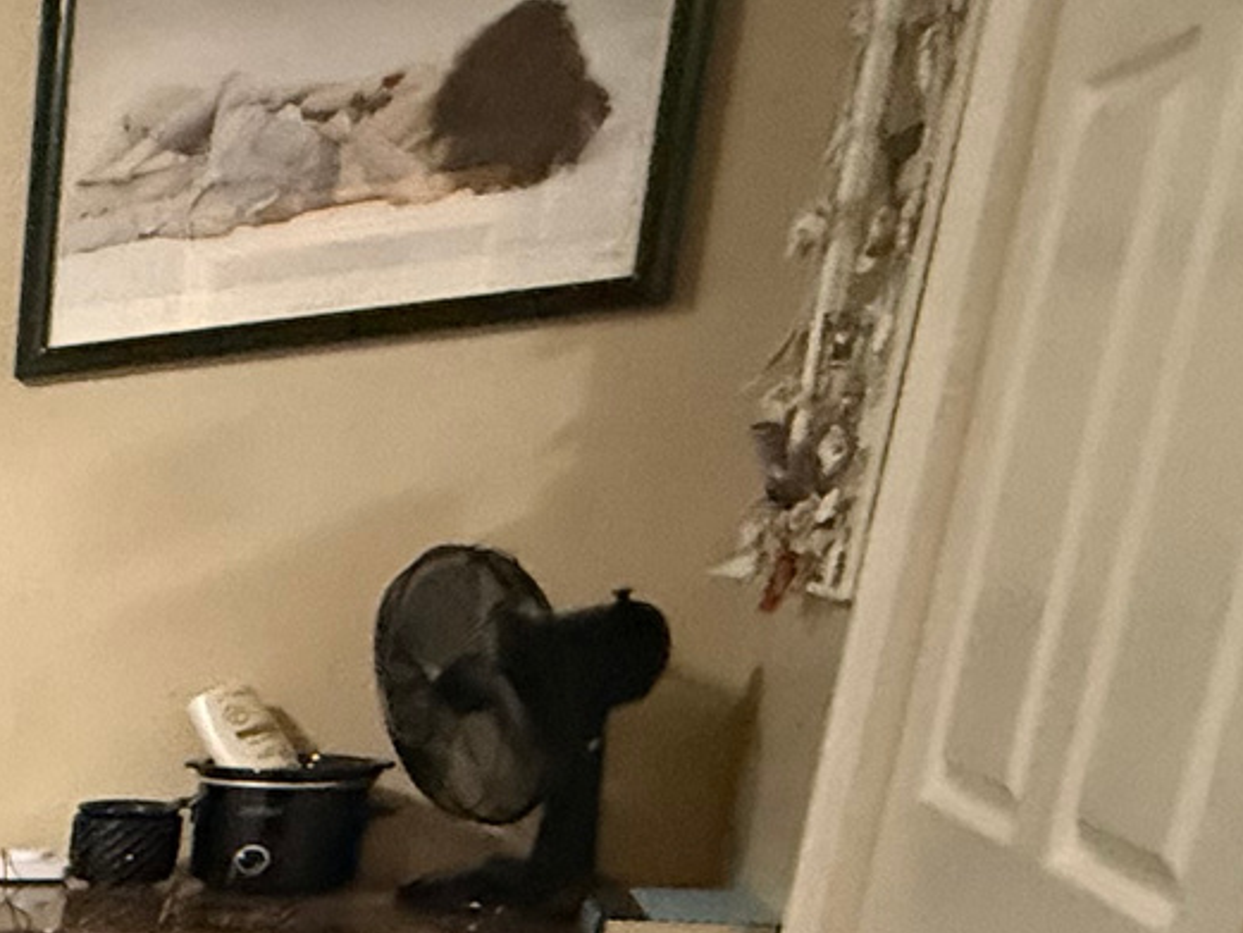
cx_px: -1171
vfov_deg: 24.1
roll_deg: +3.2
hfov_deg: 20.0
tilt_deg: -15.6
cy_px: 1124
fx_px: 1975
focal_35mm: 55
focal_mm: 2.22
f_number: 2.2
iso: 1000
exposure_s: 1/40
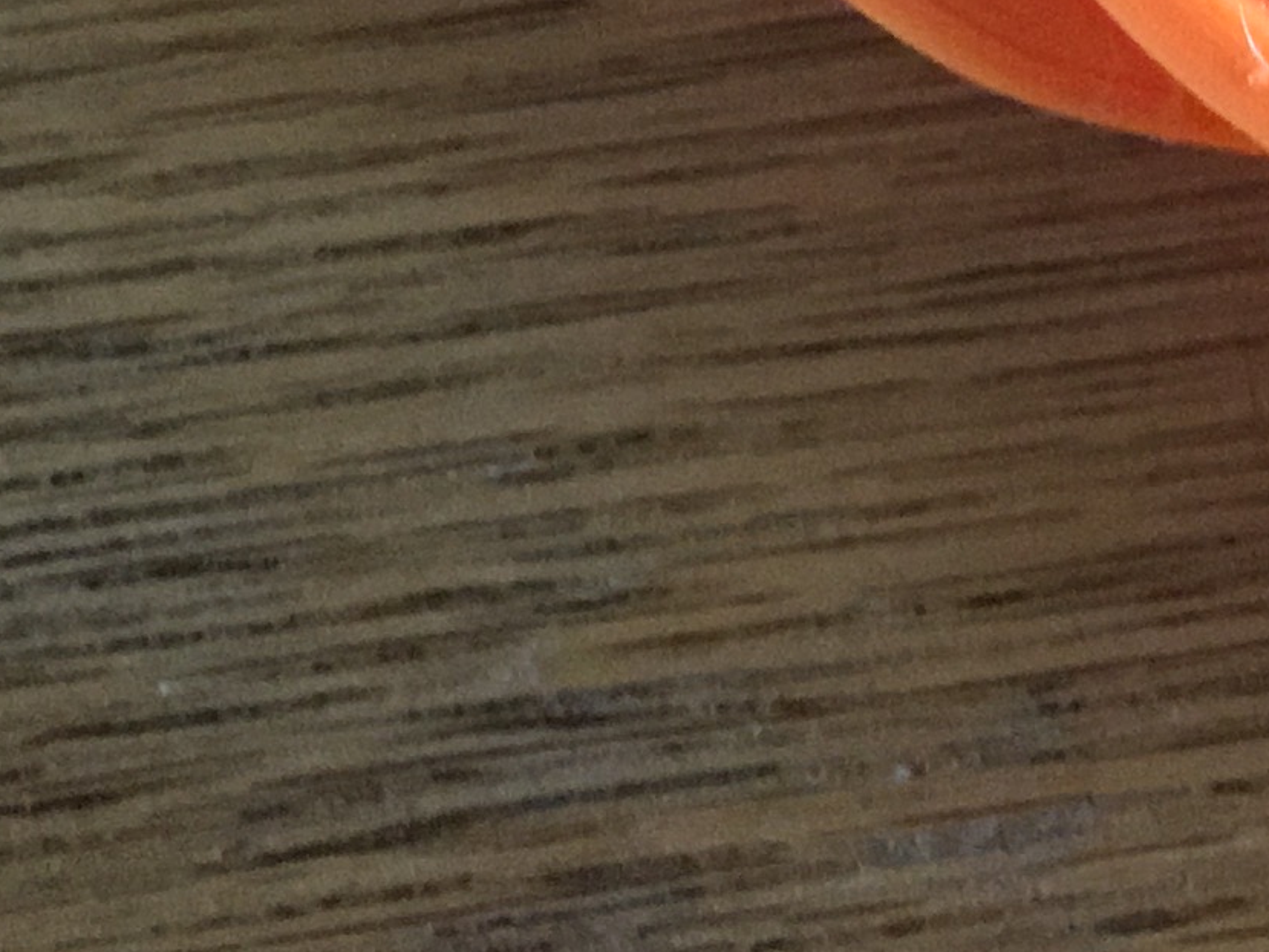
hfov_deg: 14.6
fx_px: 4473
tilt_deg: -83.8
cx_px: 2088
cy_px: -860
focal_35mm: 122
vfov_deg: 11.2
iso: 250
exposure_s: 1/30
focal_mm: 3.3
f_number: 2.4
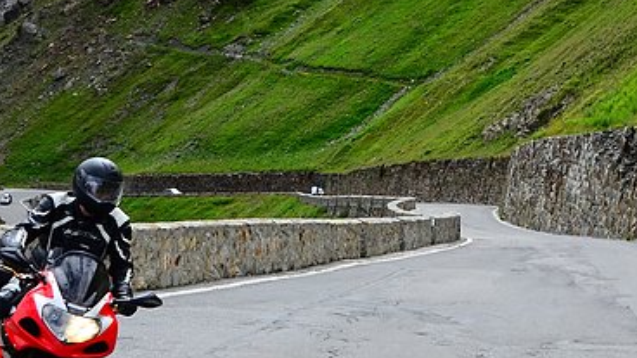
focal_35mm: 92
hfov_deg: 22.7
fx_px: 1554
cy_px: 45
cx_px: 542
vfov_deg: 13.1
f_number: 7.1
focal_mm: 24
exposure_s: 1/200
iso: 100
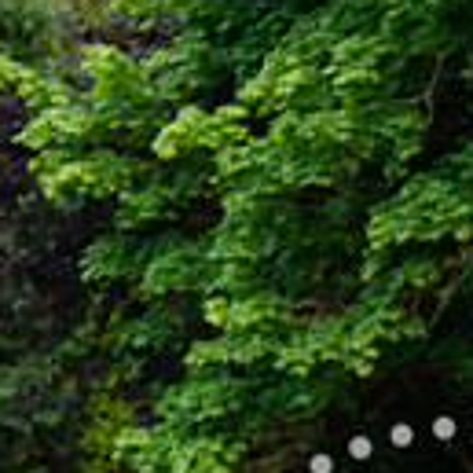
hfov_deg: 4.4
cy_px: 574
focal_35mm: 391
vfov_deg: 4.5
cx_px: 1056
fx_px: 6045
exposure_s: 1/1000
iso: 1250
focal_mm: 102
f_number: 2.8
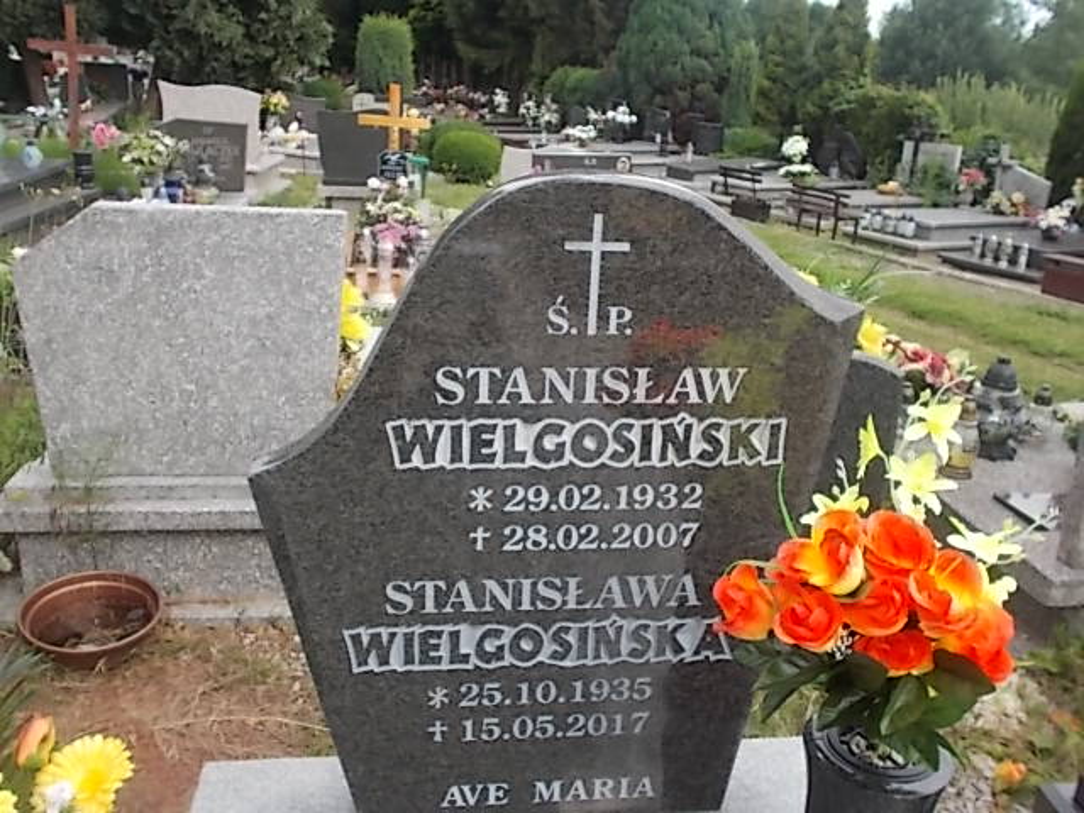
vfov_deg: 41.8
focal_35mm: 34
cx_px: 542
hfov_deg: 54.0
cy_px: 406
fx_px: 1065
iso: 80
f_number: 3.6
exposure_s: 1/160
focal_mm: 6
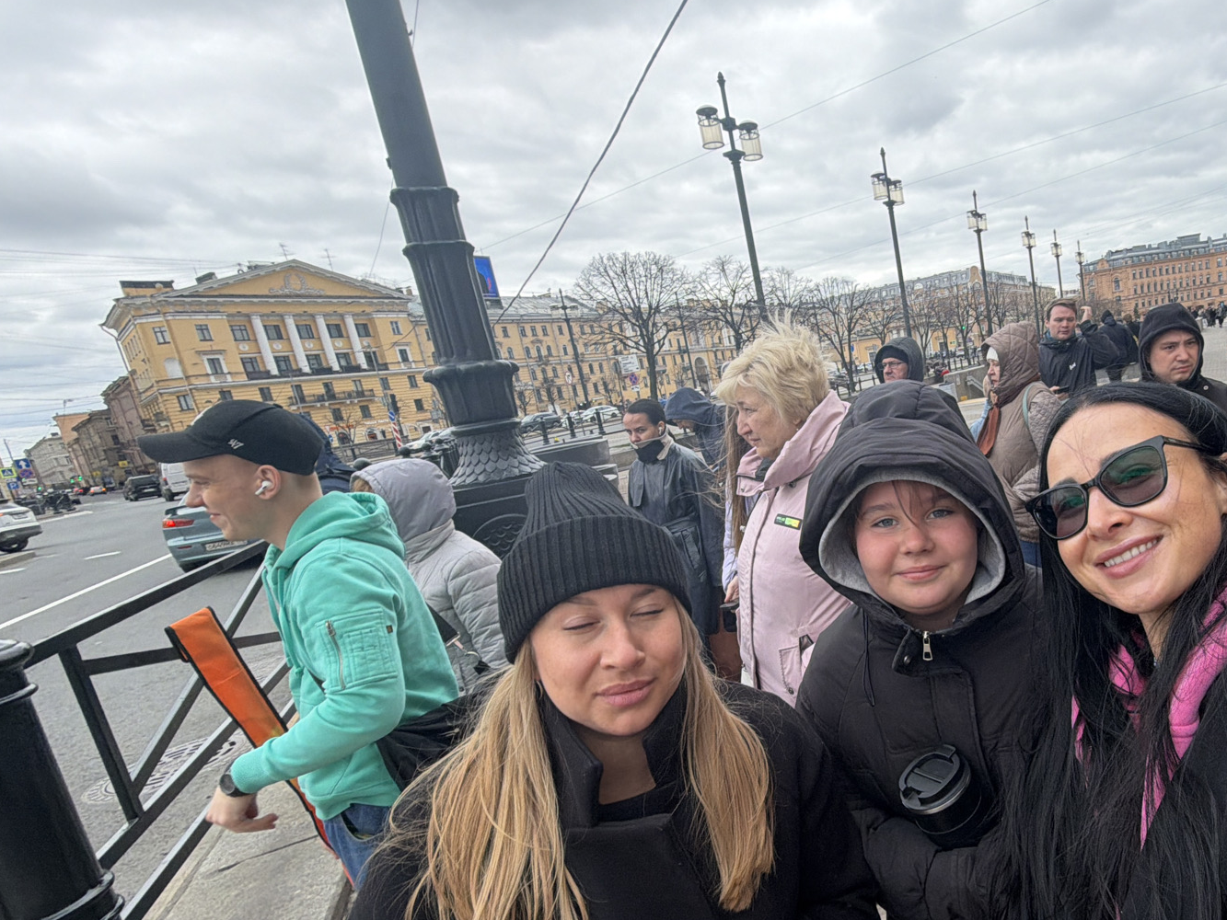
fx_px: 744
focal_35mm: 21
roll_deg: +10.8
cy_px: 524
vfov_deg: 63.2
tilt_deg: -16.6
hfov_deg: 74.3
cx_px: 894
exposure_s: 1/502
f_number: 2.2
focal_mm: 2.22
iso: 50
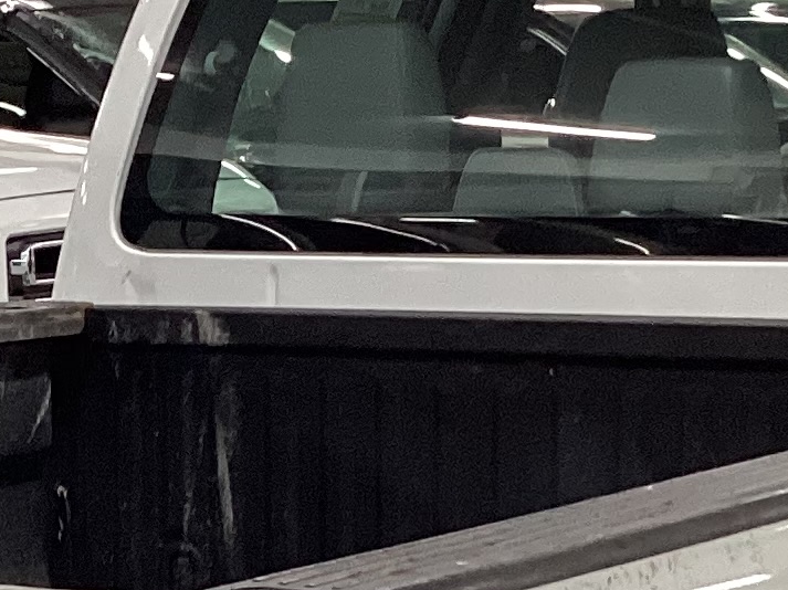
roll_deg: +1.3
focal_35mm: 142
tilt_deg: -14.3
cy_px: 803
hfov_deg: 13.8
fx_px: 3231
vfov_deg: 10.2
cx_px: 97
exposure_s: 1/60
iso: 200
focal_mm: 3.3
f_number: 2.4
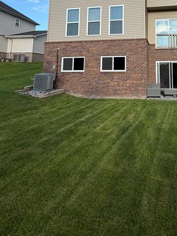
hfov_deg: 55.3
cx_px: 139
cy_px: 55
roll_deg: +1.3
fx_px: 157
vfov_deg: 68.3
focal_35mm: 23
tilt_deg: +7.6
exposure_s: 1/596
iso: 40
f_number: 2.2
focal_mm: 2.22
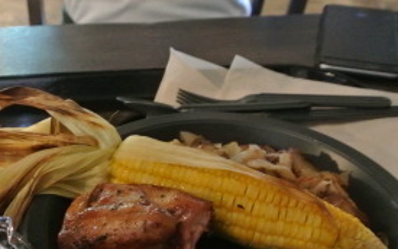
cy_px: 248
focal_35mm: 53
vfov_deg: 23.4
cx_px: 75
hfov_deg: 36.8
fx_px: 575
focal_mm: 10
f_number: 3.5
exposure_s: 1/5
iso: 3200
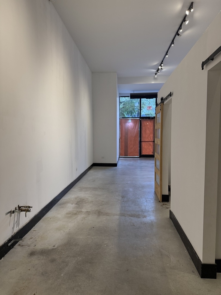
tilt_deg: -2.8
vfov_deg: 71.6
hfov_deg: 56.8
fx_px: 204
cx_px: 110
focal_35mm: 24
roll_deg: +0.1
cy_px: 148
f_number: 1.78
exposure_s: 1/120
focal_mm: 6.76
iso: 160
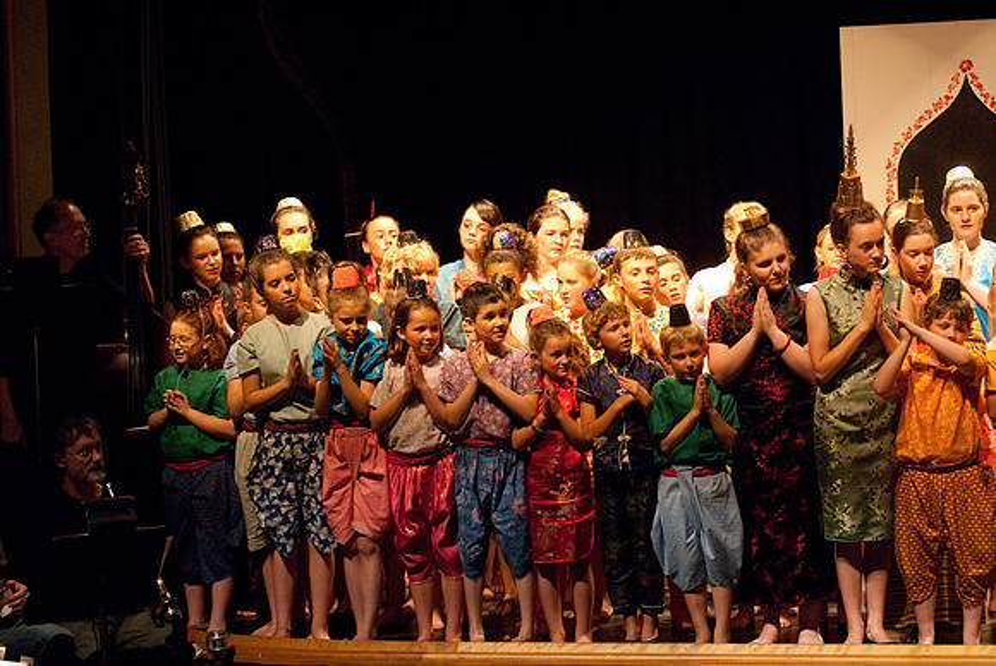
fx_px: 3323
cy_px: 333
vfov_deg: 11.4
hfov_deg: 17.0
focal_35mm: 120
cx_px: 498
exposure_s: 1/125
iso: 1000
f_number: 2.8
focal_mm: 80
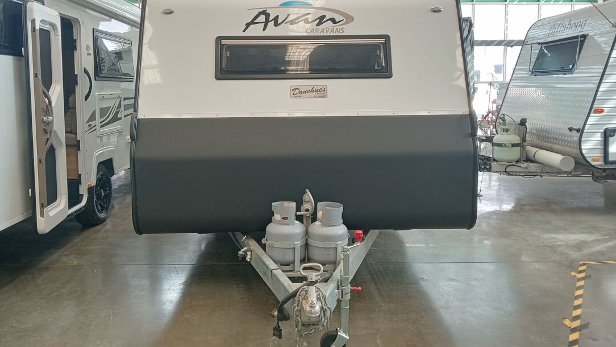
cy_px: 130
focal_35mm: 31
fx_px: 506
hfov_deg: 62.6
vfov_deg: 37.6
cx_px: 305
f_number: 1.8
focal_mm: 3.98
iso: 115
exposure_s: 1/33.3
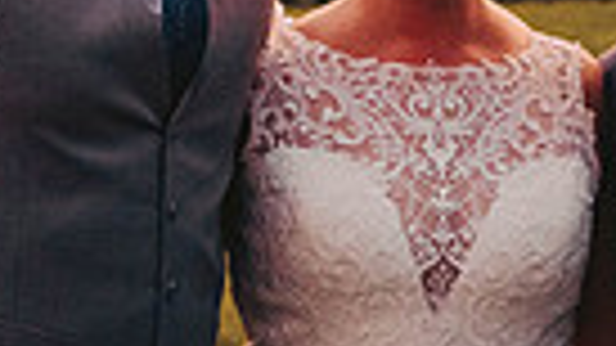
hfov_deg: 9.3
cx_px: 409
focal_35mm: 231
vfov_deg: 5.3
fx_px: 3772
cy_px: 151
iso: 800
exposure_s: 1/200
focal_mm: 52
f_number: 6.3
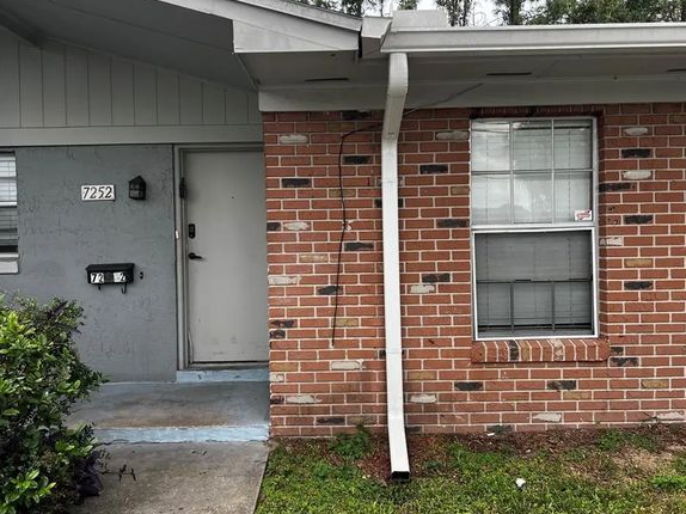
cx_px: 343
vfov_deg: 48.2
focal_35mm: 29
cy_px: 246
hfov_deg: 61.7
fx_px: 574
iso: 50
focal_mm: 5.7
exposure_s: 1/555
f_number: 1.5
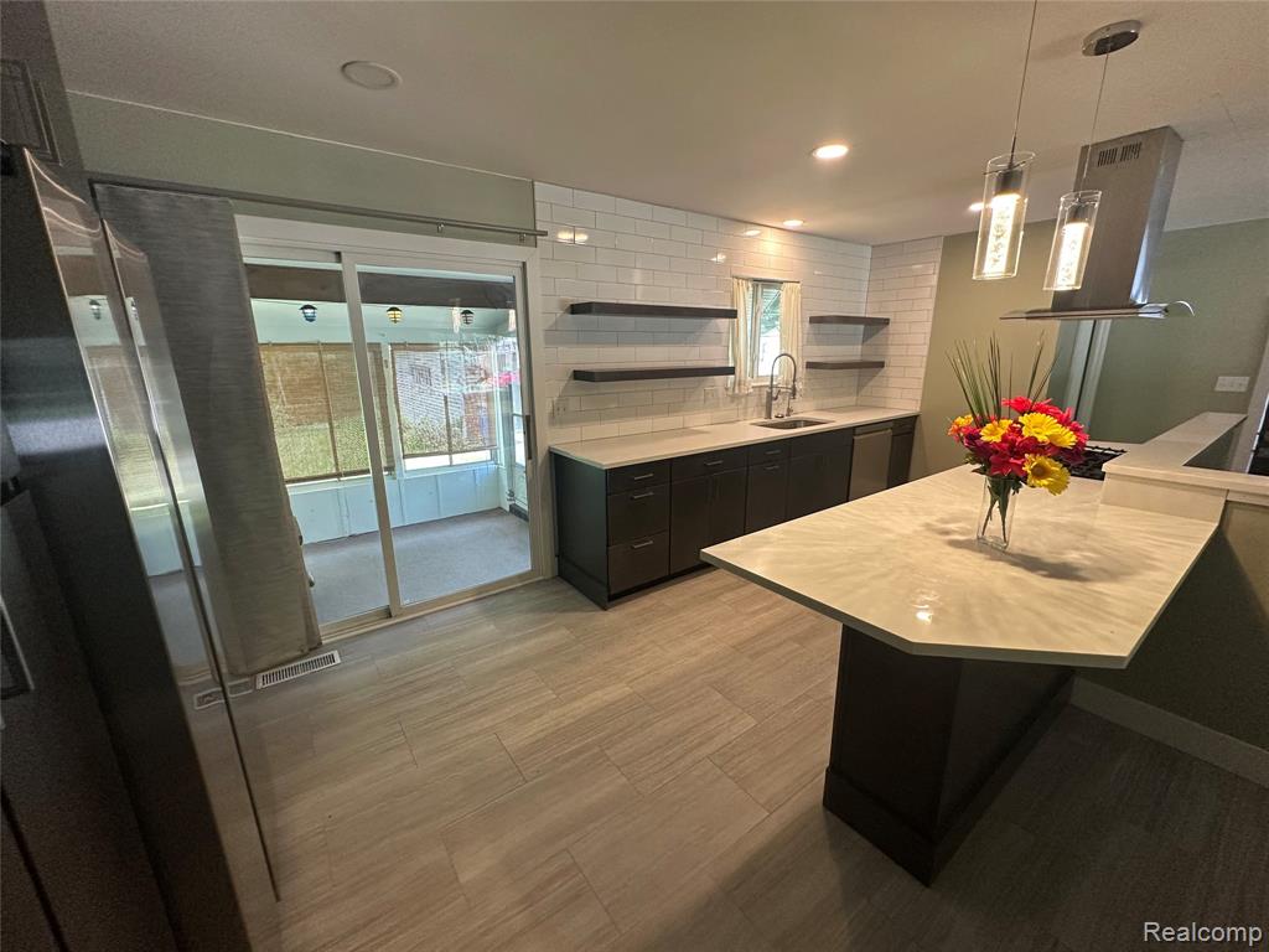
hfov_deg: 102.1
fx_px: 513
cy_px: 476
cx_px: 634
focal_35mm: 14
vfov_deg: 85.7
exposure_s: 1/120
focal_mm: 2.22
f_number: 2.2
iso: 250
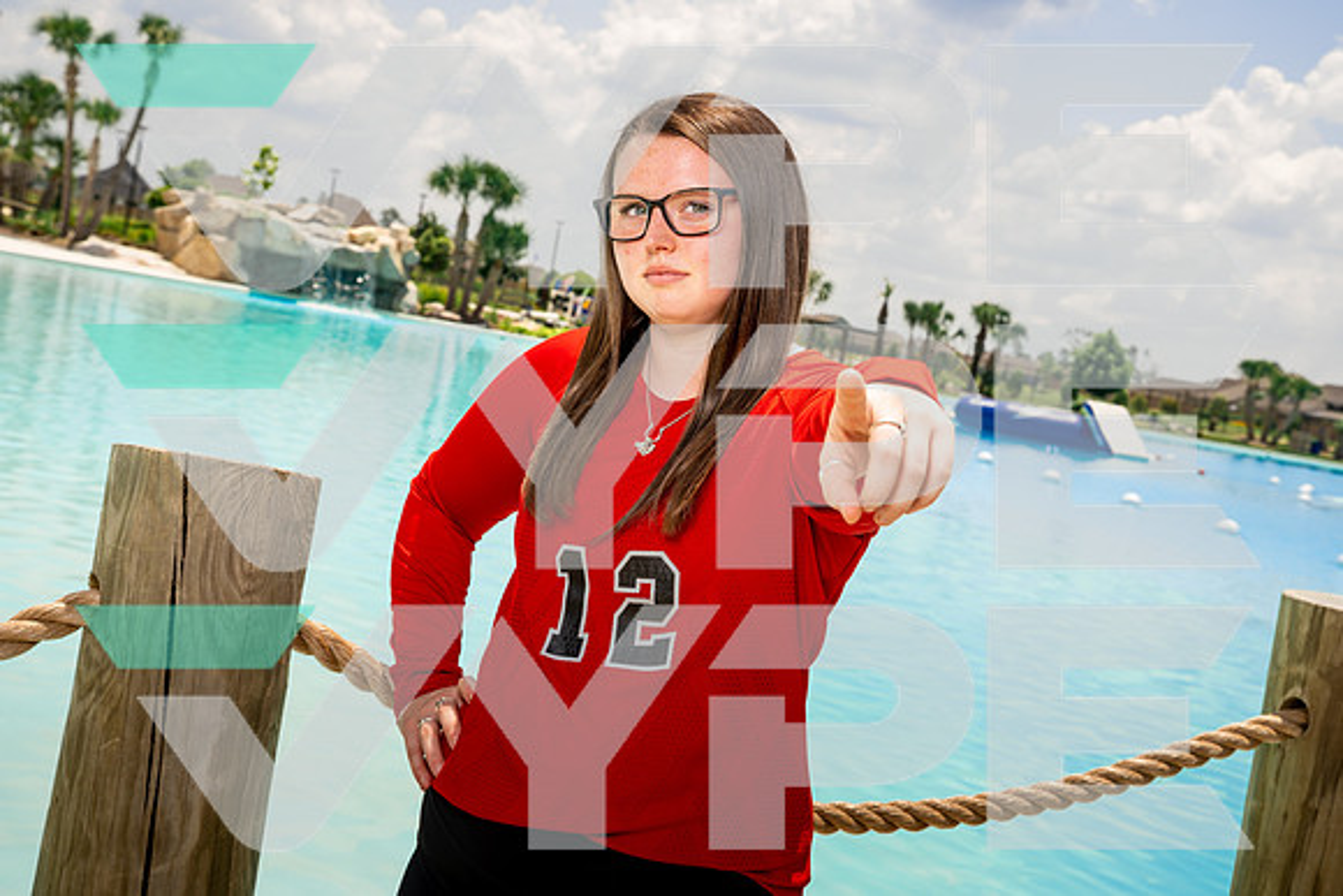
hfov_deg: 38.2
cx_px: 672
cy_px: 448
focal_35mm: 52
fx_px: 1940
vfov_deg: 26.0
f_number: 9
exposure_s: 1/200
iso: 100
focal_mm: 52
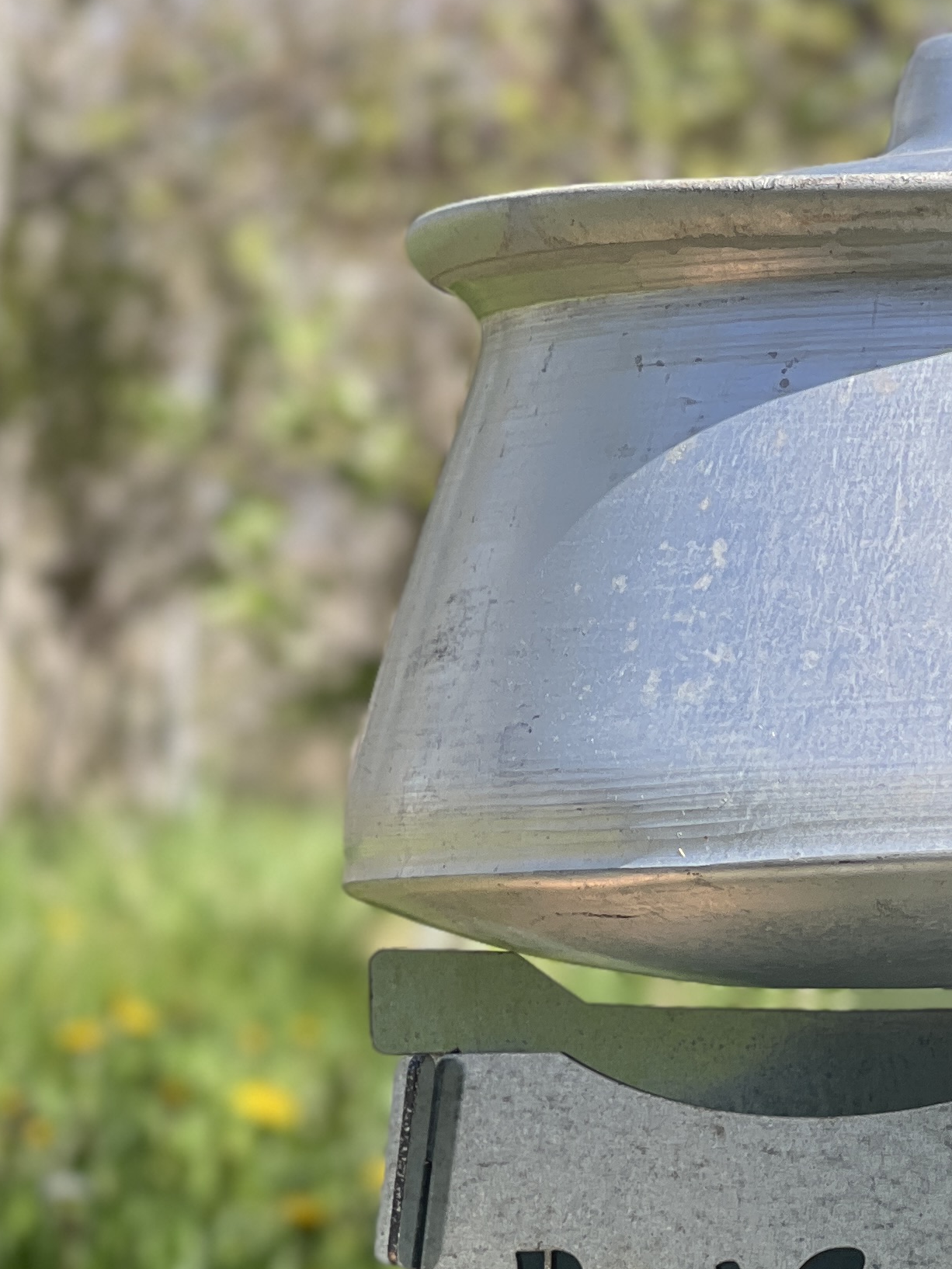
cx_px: 730
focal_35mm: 190
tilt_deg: -3.5
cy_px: 1119
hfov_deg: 7.8
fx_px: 6965
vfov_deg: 10.4
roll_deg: +0.8
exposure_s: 1/226
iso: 25
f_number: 2.8
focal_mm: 9
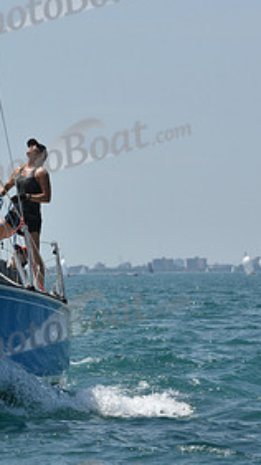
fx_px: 3729
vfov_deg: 7.1
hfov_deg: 4.0
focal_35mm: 303
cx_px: -126
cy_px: 262
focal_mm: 140
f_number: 9
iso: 250
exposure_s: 1/1250
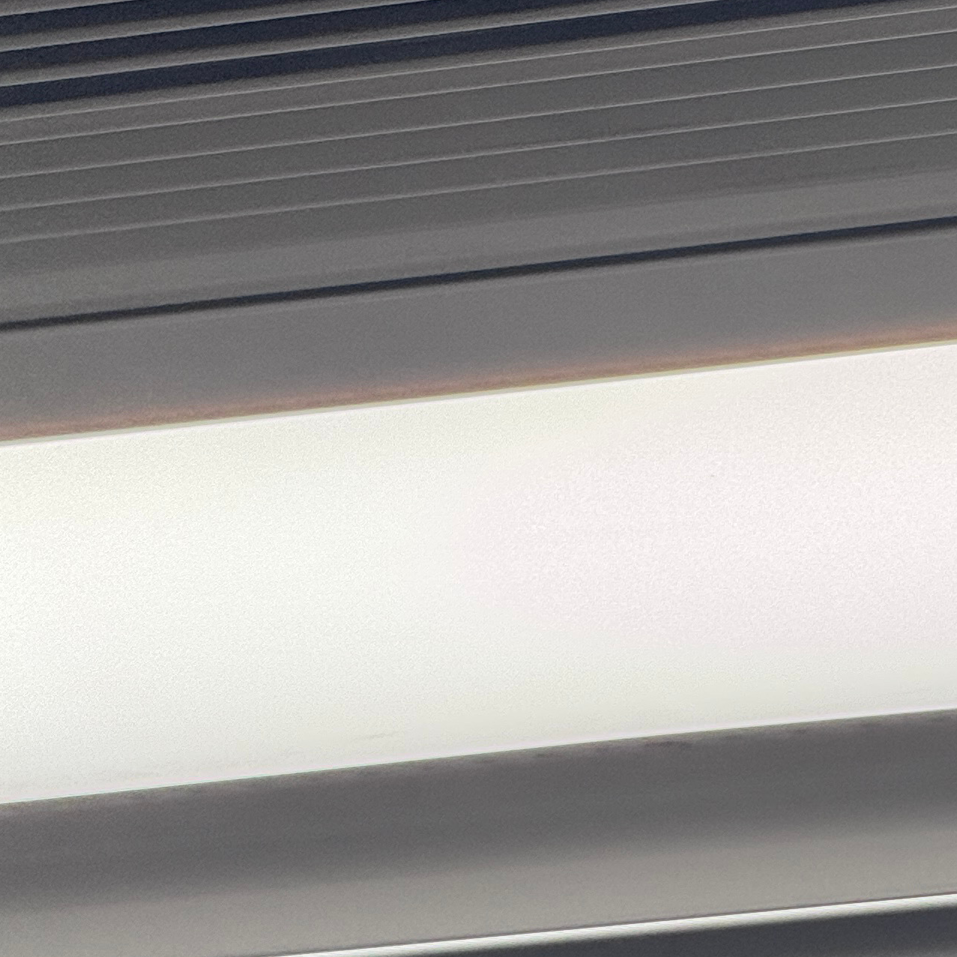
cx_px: 1082
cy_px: 1447
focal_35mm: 335
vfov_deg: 5.2
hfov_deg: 5.2
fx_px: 10478
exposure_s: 1/98
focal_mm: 15.66
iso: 125
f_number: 2.8
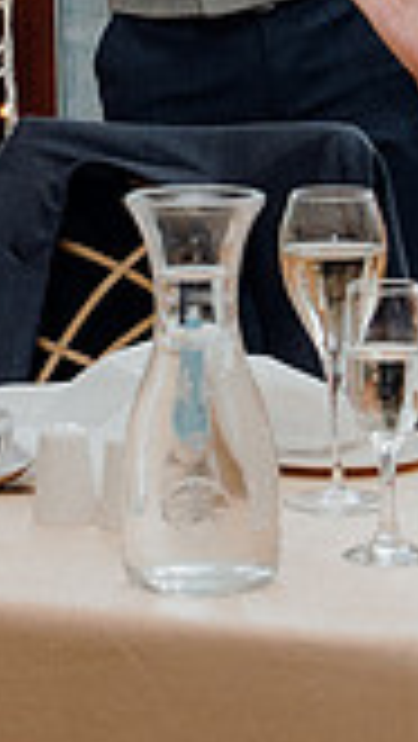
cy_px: -74
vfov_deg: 12.7
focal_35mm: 166
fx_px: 3266
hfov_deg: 7.3
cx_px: -63
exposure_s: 1/160
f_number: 3.5
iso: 640
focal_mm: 30
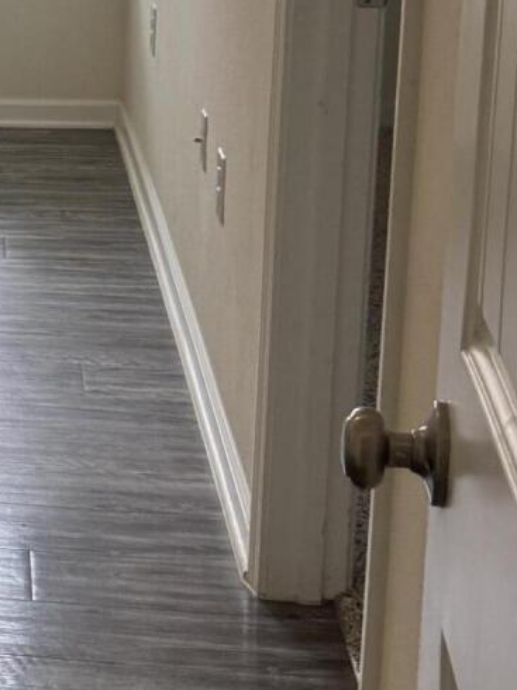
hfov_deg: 13.5
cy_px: 115
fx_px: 1953
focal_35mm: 98
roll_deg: +3.5
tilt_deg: -11.2
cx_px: -430
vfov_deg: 19.8
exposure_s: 1/120
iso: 160
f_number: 1.78
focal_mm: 6.76
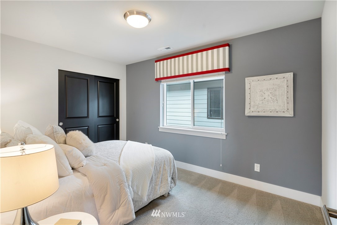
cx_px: 168
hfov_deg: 93.3
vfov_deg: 70.4
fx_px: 159
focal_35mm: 17
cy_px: 112
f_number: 8
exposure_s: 1/3
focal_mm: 17
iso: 250
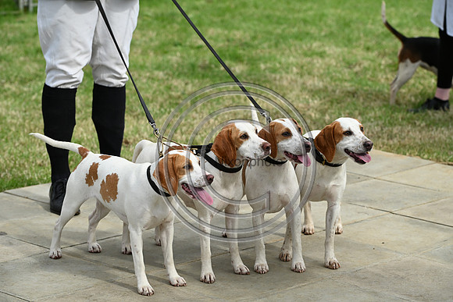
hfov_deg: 17.1
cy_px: 151
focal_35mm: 120
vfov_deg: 11.4
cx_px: 226
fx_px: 1510
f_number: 5.6
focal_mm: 120
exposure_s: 1/1000
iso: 360
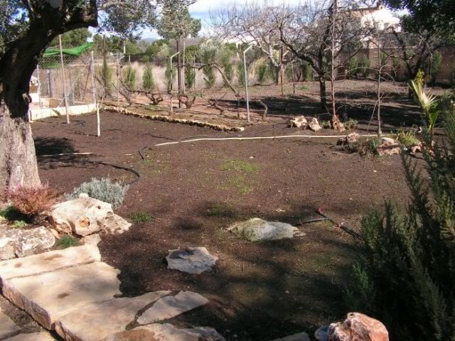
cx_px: 228
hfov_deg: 51.4
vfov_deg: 39.7
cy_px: 170
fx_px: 473
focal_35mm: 36
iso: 64
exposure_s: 1/320
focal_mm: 6
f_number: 4.8
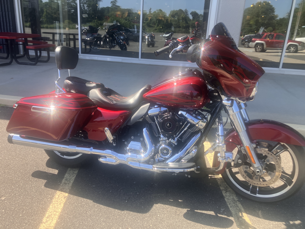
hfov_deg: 63.4
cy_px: 114
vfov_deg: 49.7
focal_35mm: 28
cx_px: 152
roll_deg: -3.1
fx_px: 247
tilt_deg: -18.3
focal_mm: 3.99
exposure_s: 1/437
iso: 32
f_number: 1.8
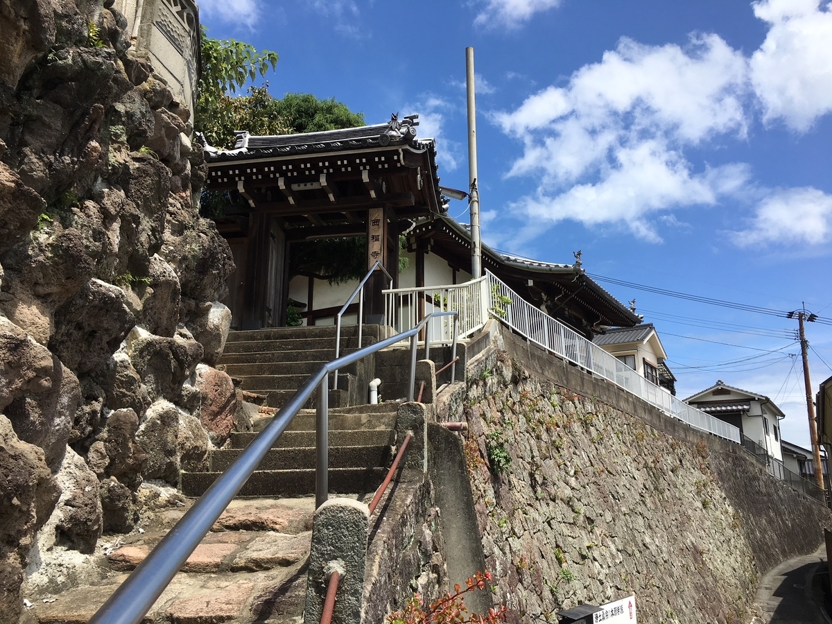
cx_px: 416
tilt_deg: +13.8
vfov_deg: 48.2
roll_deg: -0.1
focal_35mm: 29
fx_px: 697
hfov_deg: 61.7
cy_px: 312
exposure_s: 1/1672
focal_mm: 4.15
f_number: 2.2
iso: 25
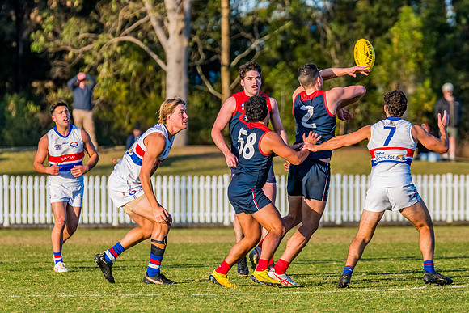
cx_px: 300
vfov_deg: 2.8
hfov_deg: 4.1
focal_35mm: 497
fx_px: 6479
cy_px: 132
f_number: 6.3
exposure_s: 1/1600
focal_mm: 380
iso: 800
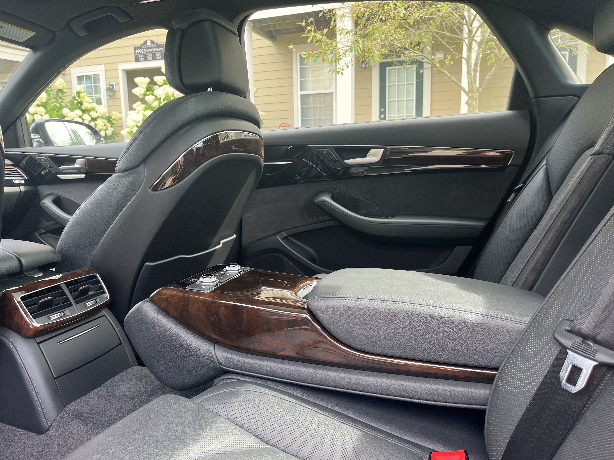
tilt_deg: -9.3
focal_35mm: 26
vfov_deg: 53.1
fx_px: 461
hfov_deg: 67.3
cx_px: 307
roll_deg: +1.4
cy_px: 230
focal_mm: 5.1
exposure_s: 1/121
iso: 64
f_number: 1.6
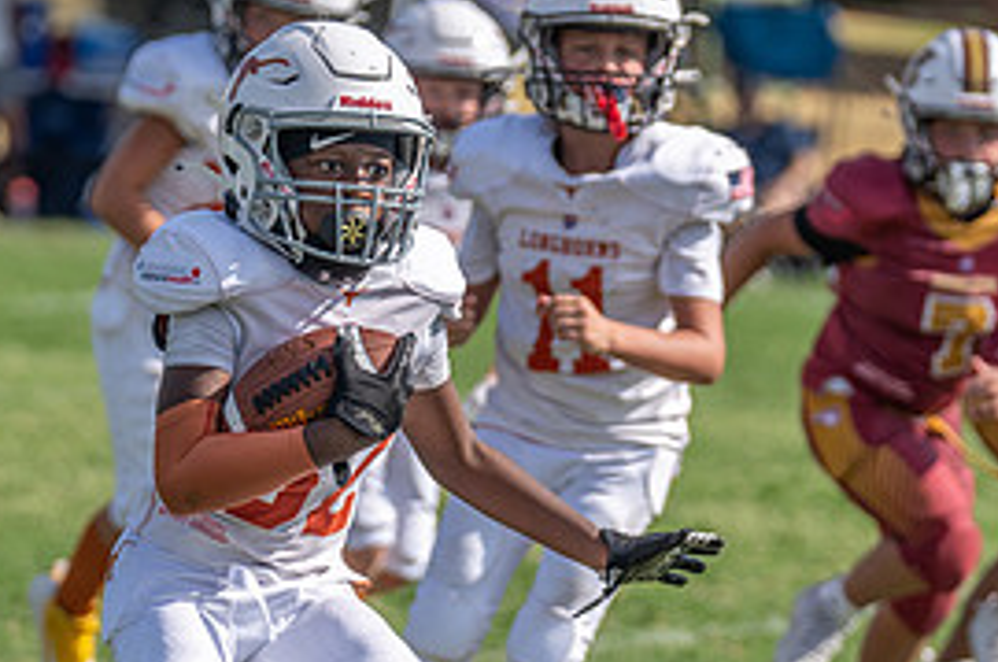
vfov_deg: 3.4
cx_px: 355
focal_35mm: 401
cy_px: 429
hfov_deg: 5.1
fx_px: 11097
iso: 100
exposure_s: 1/1600
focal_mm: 155
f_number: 3.5
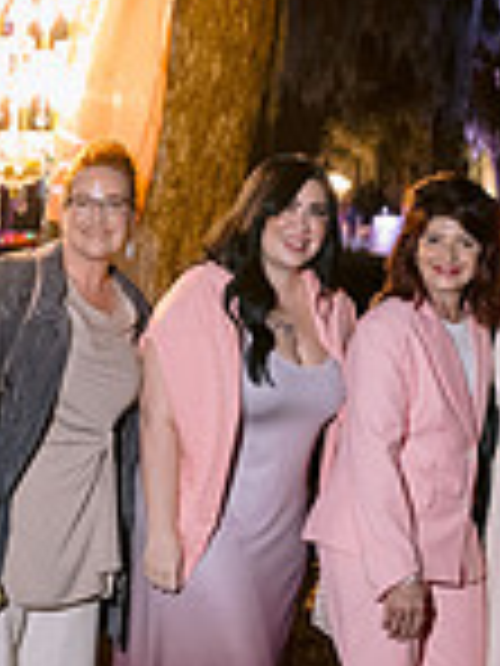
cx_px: 131
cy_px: 148
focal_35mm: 102
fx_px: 1964
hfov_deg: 14.5
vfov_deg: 19.1
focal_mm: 35
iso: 2000
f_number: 2.8
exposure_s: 1/100
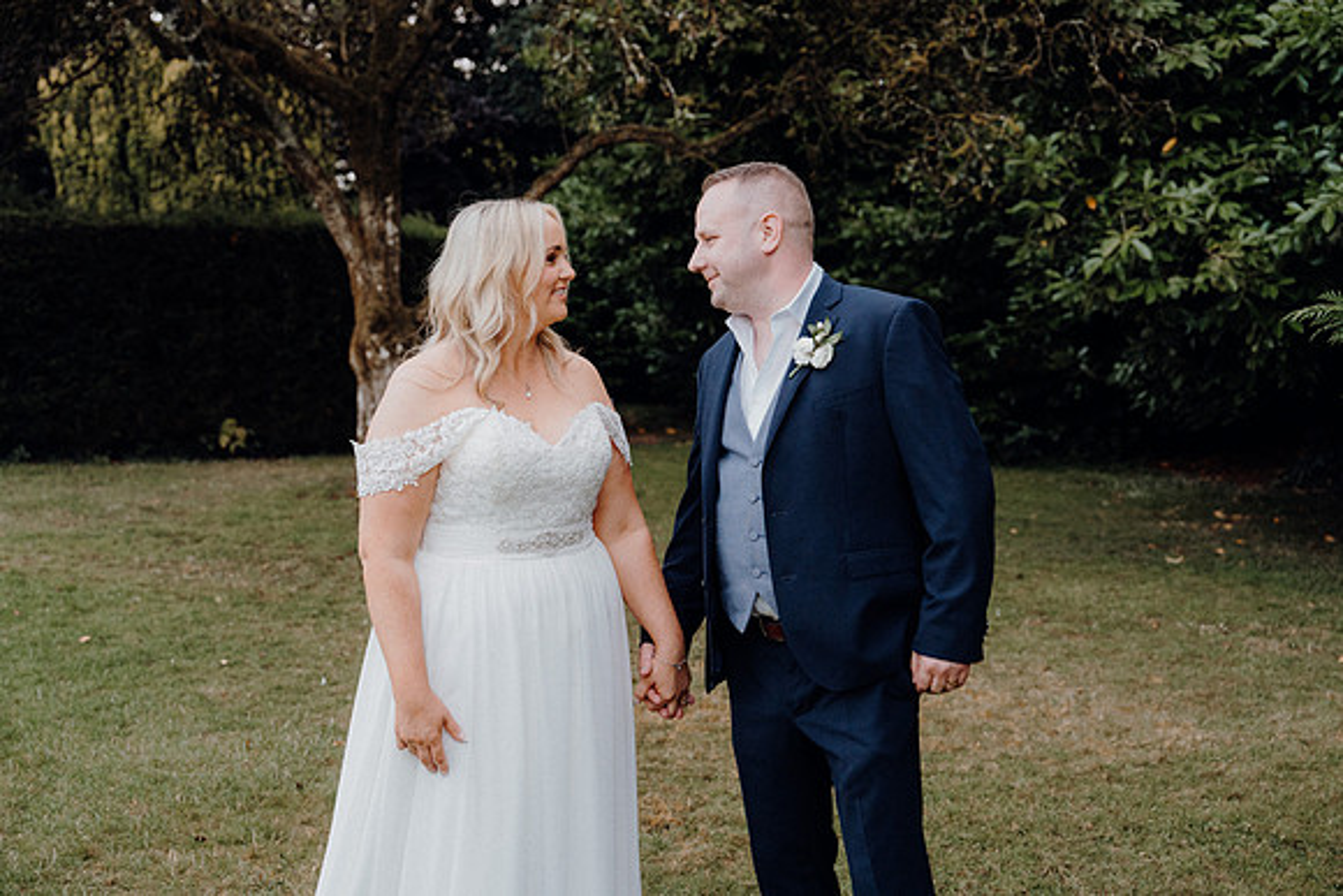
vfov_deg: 29.9
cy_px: 448
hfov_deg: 43.6
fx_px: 1679
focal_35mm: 45
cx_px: 672
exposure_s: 1/160
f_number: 3.5
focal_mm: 45
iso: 2500
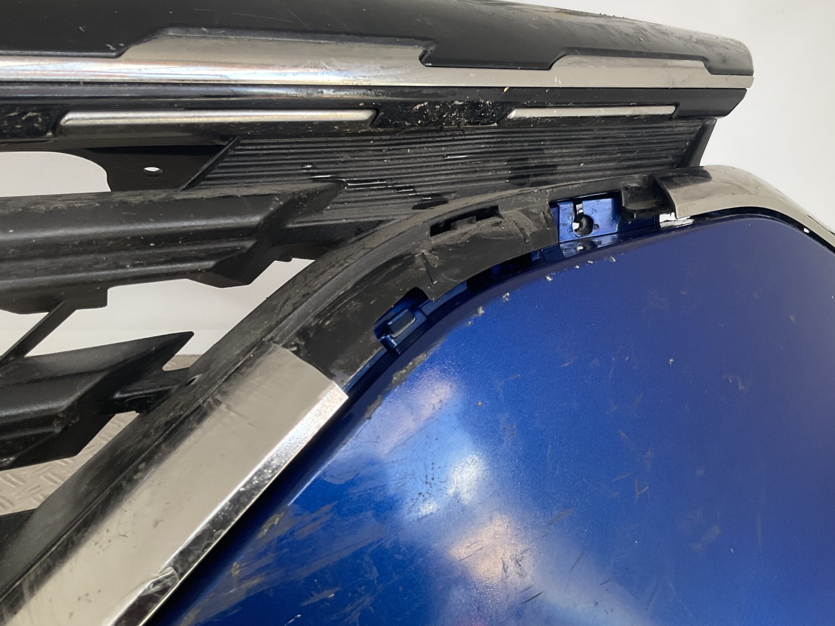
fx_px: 820
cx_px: 482
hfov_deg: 53.7
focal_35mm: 34
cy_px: 274
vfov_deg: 41.7
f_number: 1.8
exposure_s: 1/120
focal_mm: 3
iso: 64
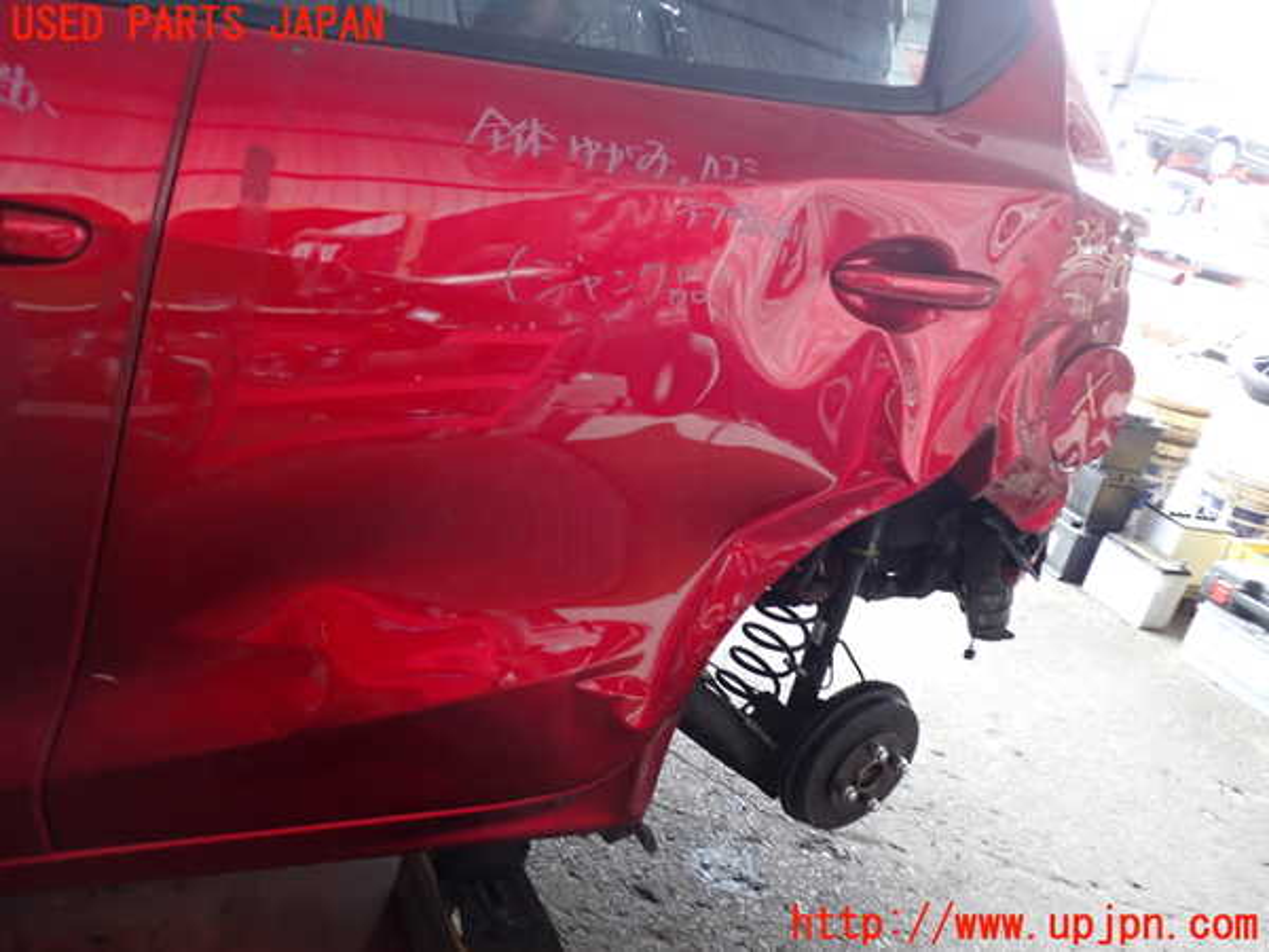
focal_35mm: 30
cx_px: 634
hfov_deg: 60.0
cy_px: 476
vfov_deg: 46.8
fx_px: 1100
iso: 320
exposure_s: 1/30
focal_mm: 5.4
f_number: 2.3
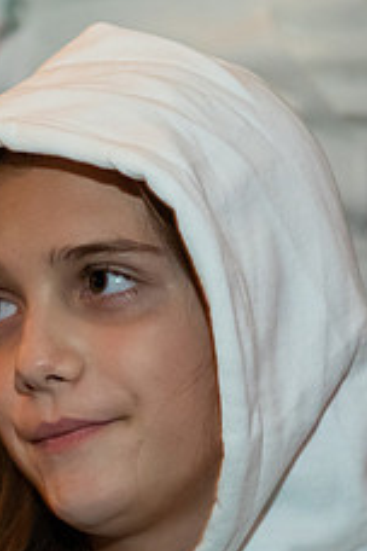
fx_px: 3318
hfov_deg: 6.3
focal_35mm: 217
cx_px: 60
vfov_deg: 9.5
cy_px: 400
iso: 3200
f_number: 4
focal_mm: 70
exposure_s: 1/60
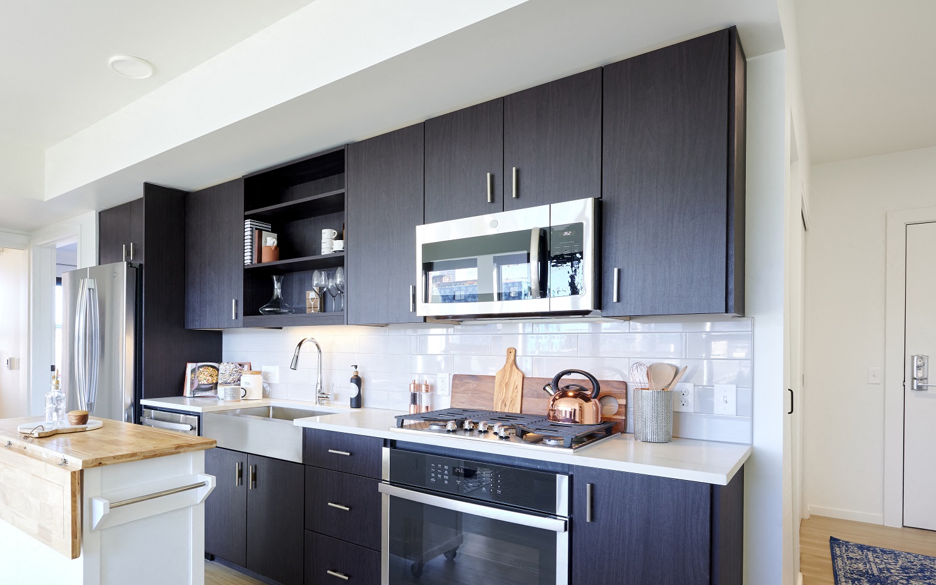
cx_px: 352
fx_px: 561
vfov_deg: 54.6
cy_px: 357
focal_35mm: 22
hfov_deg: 78.2
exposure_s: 1/1.59
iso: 100
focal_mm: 16
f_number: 11
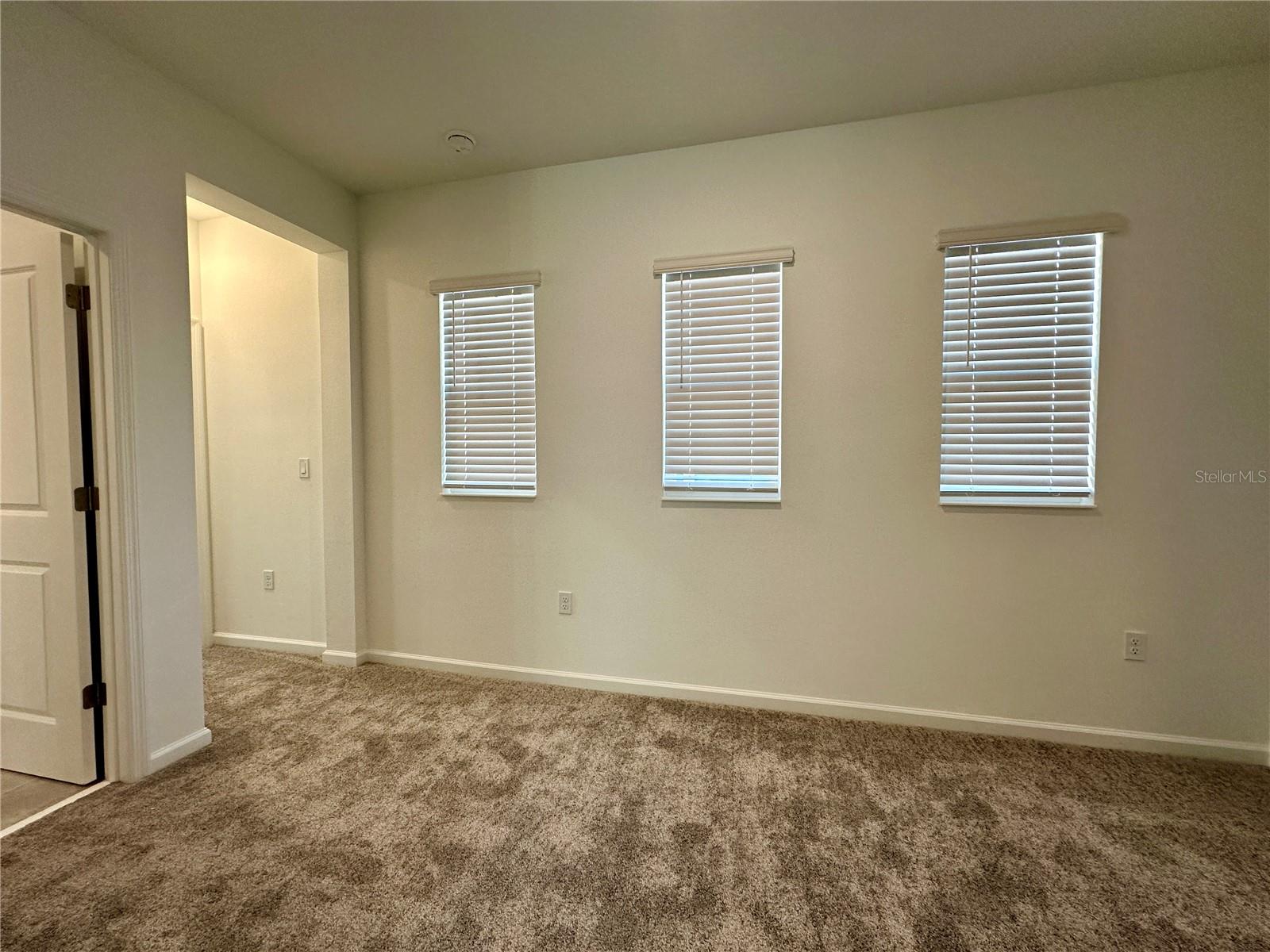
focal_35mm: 14
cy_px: 476
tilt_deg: -1.7
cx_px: 635
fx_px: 514
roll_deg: +0.1
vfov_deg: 85.7
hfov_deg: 102.1
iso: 160
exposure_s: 1/120
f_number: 2.2
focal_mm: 2.22
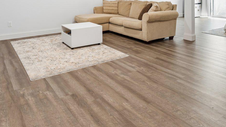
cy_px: -6
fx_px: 192
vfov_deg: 33.0
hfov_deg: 60.9
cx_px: 125
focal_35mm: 32
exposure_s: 1/4
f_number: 9
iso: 100
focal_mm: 14
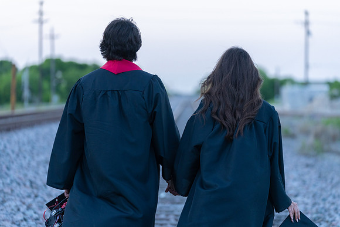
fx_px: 1233
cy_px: 114
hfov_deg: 15.7
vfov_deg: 10.5
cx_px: 170
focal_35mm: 131
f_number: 2.8
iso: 1600
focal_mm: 128
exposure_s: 1/320
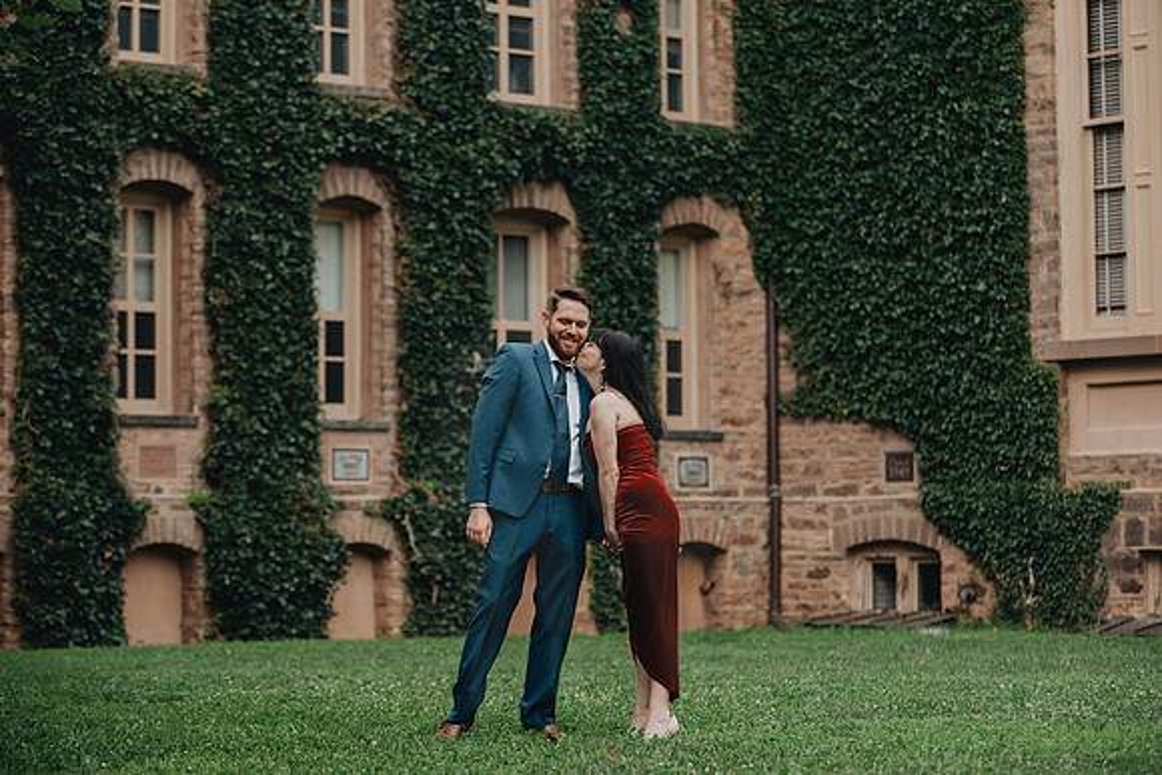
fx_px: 3041
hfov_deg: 21.6
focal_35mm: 94
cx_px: 592
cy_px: 372
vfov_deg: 14.5
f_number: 2.8
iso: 800
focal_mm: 86
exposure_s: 1/1000
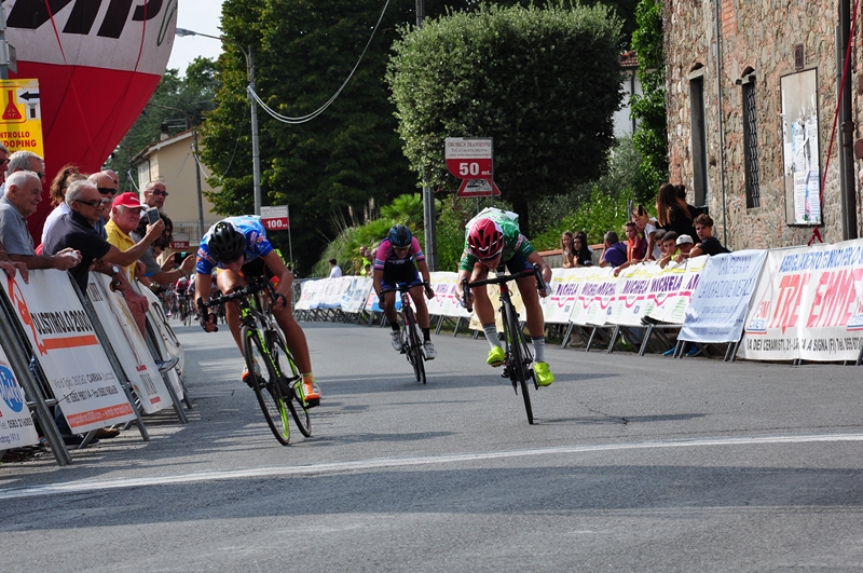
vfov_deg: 8.7
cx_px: 432
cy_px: 286
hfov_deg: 13.1
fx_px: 3770
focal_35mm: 158
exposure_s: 1/400
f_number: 11
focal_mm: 105
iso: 320
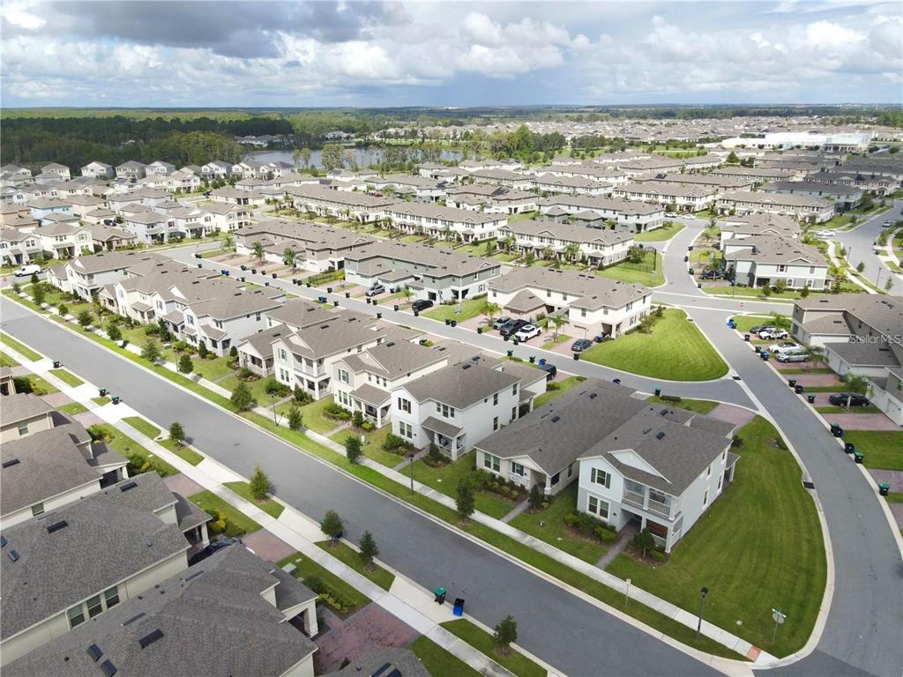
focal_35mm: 24
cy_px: 338
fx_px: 626
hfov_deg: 71.6
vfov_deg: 56.8
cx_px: 452
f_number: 2.8
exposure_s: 1/800
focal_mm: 4.5
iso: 100
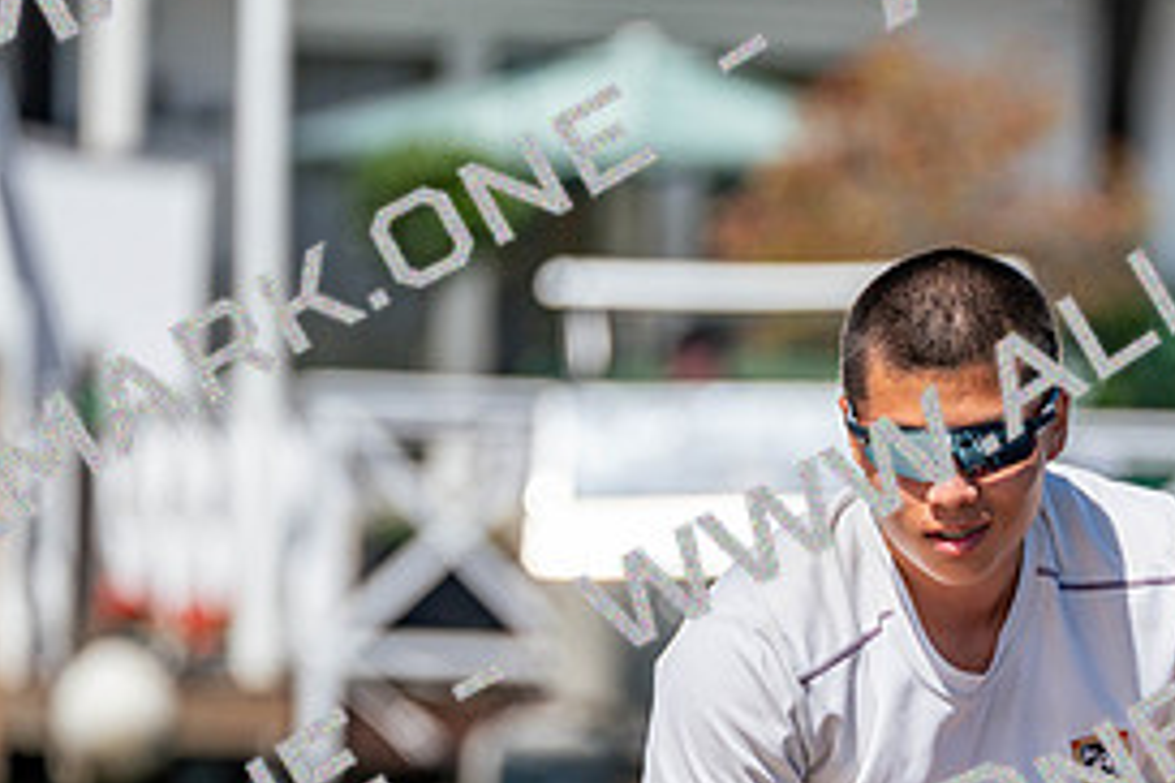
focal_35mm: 630
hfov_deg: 3.3
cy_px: 660
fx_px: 20561
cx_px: 1106
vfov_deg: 2.2
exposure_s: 1/1600
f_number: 5.6
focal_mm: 297
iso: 125
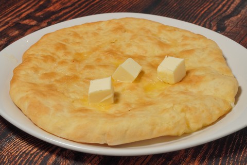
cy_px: 82
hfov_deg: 27.5
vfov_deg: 18.5
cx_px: 124
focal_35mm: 74
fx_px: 504
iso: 400
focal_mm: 49
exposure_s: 1/15
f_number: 11
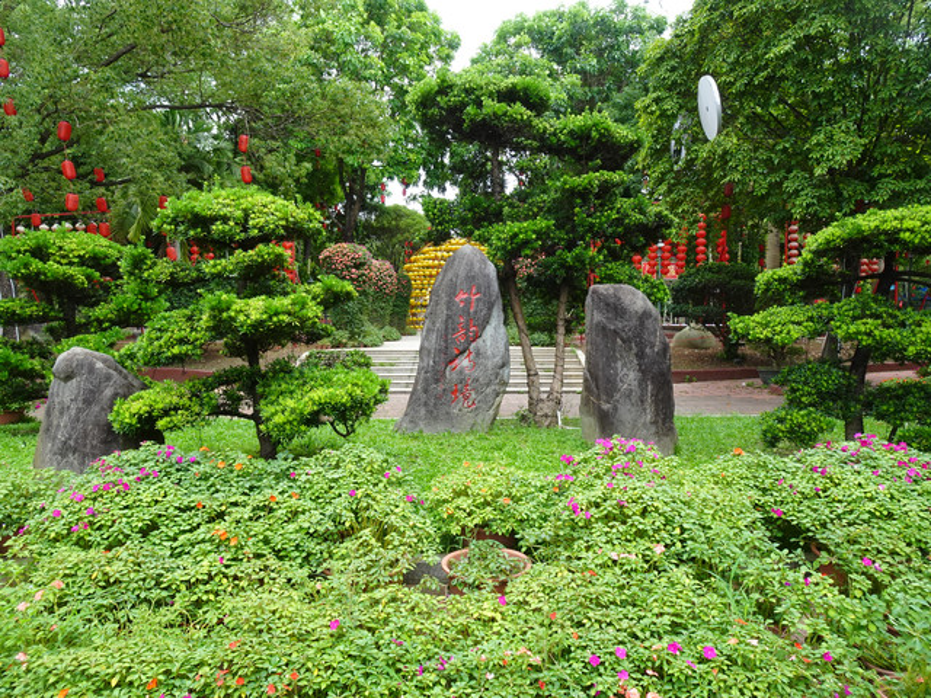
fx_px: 645
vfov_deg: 56.8
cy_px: 349
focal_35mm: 24
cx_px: 466
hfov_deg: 71.6
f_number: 3.5
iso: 80
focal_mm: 4.25
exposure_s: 1/125
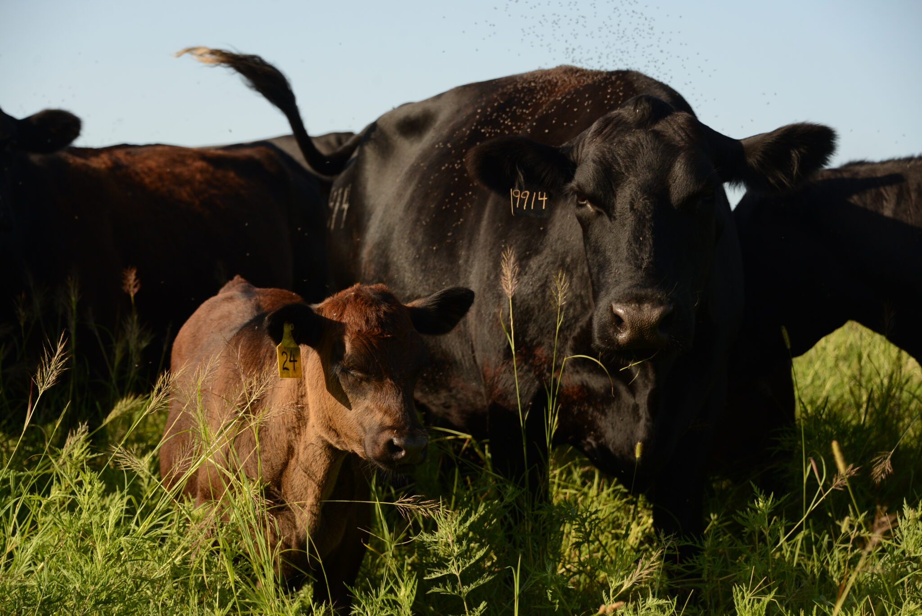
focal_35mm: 100
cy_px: 308
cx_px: 461
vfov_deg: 13.7
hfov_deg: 20.4
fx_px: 2562
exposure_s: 1/1600
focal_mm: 100
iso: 640
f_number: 5.6
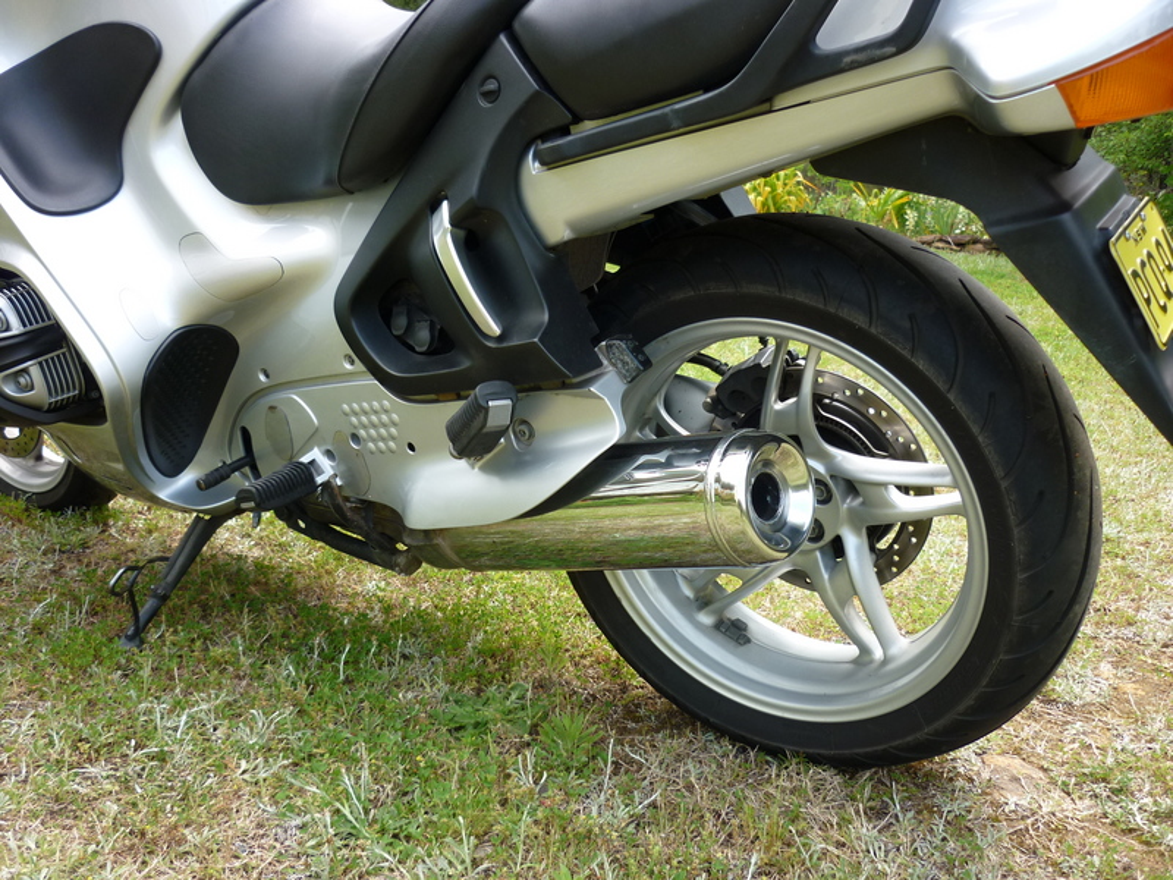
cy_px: 440
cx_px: 586
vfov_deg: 42.9
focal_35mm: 33
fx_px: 1118
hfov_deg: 55.4
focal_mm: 5.5
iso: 80
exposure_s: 1/200
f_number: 2.8
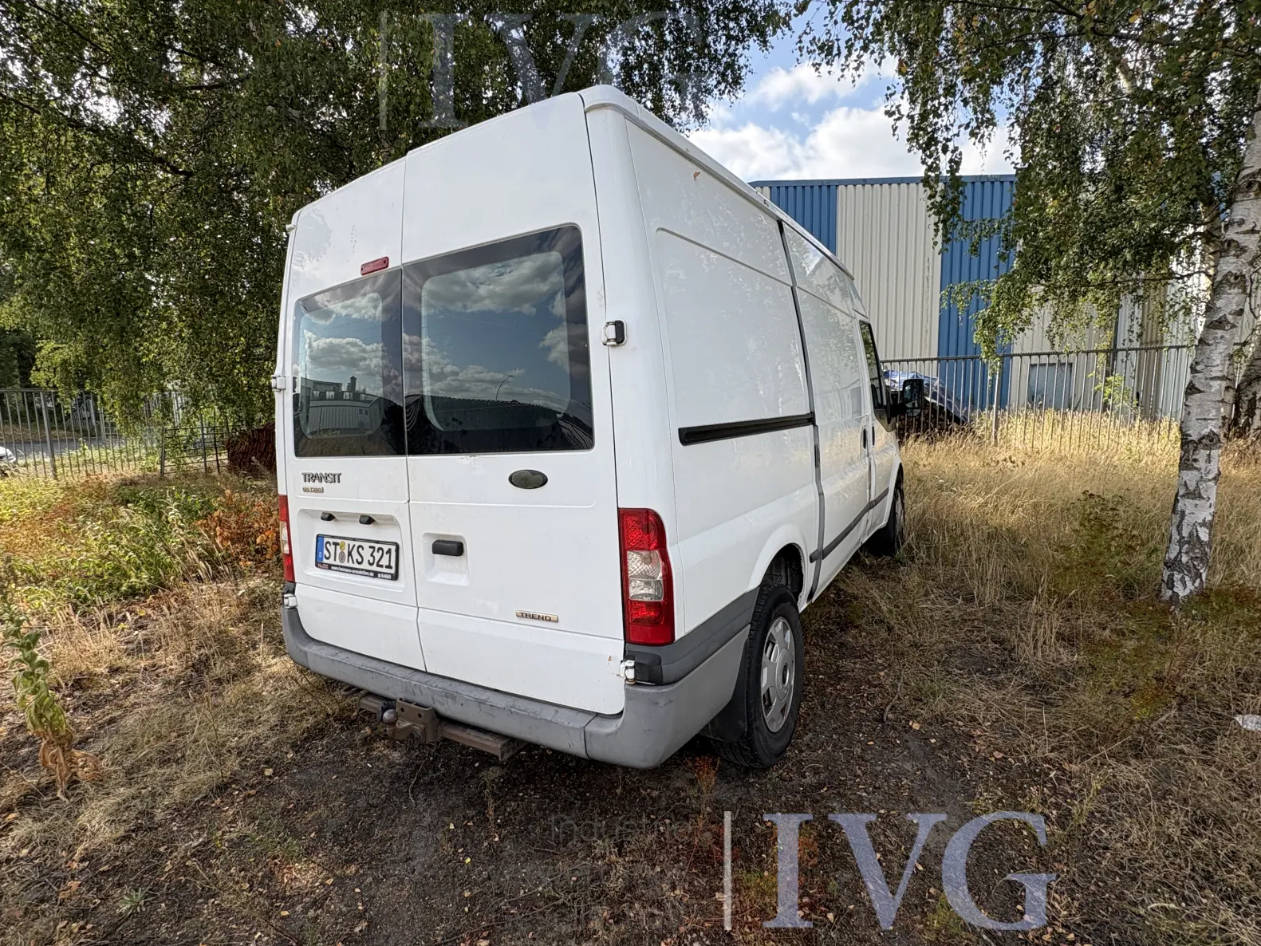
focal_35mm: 17
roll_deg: +1.7
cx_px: 597
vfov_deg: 74.7
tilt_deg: -6.7
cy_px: 471
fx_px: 619
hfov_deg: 90.9
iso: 40
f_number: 2.2
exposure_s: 1/944
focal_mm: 2.22
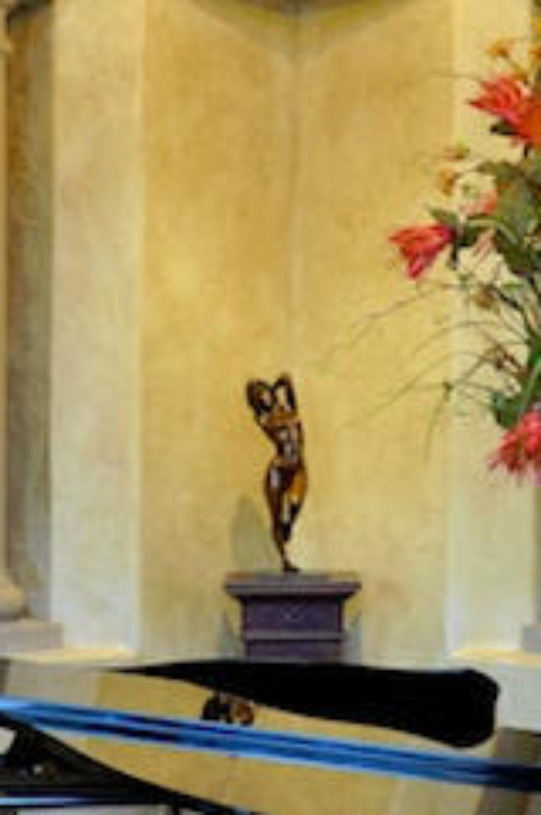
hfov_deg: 13.4
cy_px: 379
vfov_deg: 20.0
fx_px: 2306
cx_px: 323
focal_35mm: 102
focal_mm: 24
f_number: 8
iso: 400
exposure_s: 1/5
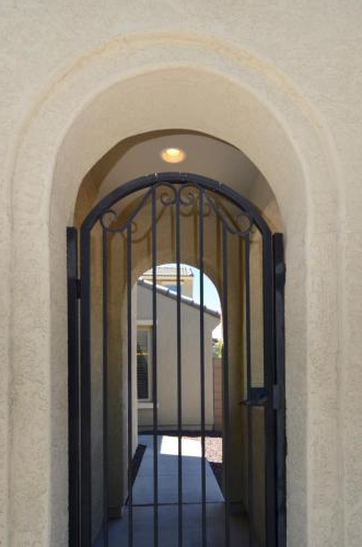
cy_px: 373
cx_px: 195
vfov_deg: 73.5
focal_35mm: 23
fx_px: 349
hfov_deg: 54.8
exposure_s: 1/160
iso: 100
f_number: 6.3
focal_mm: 10
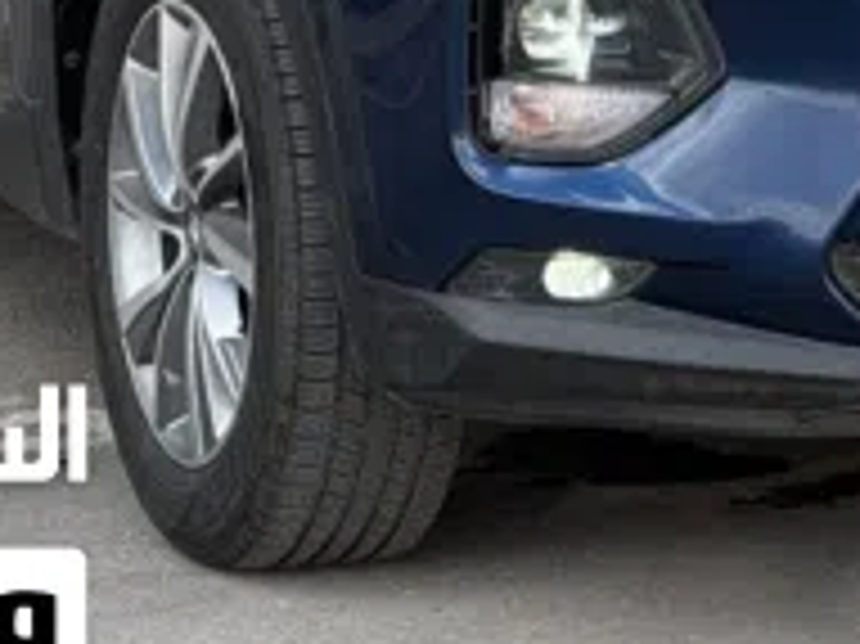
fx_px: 6406
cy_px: -266
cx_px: 765
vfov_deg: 5.7
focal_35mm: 258
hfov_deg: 7.7
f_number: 2.8
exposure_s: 1/240
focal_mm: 9
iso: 25
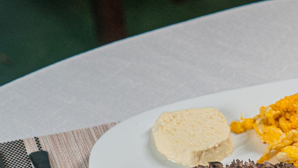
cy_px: 237
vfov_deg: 7.4
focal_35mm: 163
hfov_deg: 13.0
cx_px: 289
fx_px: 1288
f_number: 6.3
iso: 500
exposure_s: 1/50
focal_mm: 57
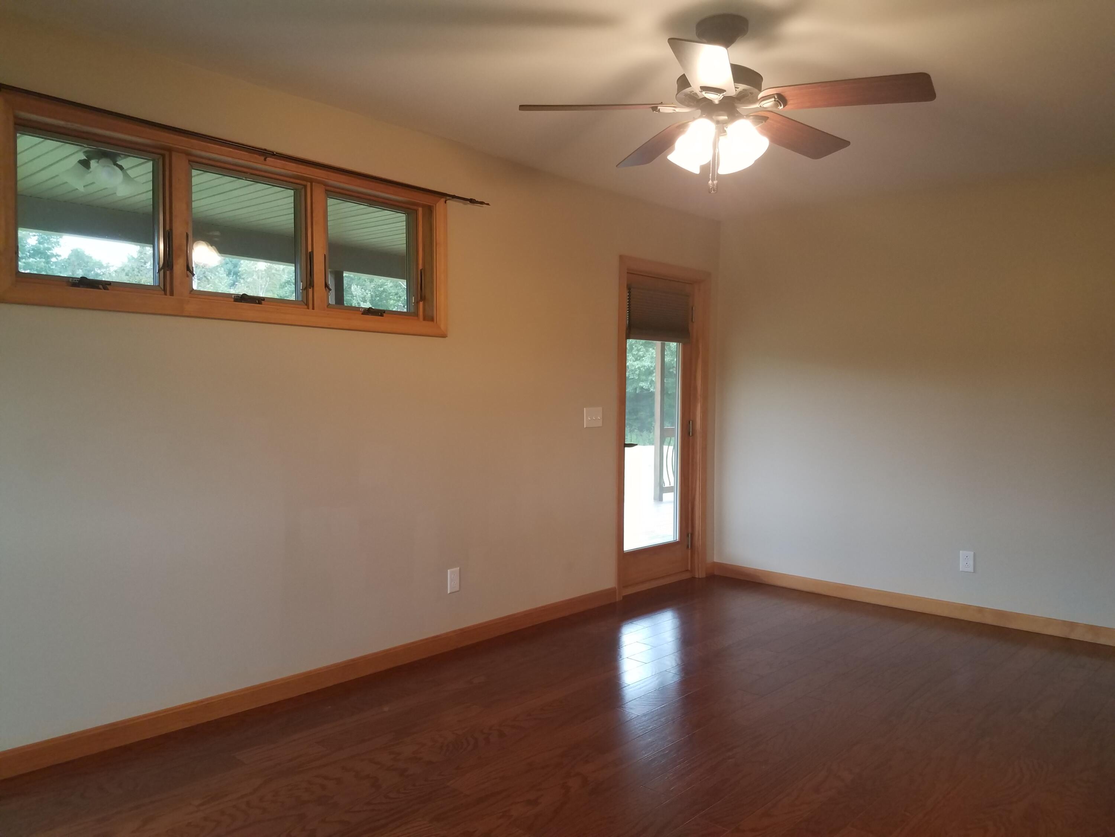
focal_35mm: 26
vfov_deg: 53.1
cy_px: 418
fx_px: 837
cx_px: 558
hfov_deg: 67.3
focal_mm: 4.2
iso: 100
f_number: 1.7
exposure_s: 1/60
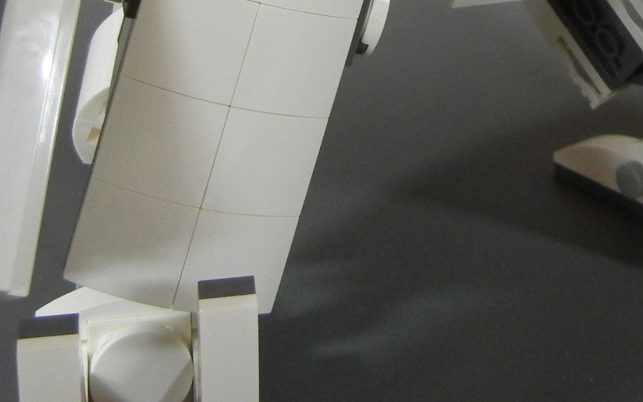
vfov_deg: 13.3
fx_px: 1647
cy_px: -146
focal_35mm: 94
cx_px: 529
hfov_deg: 21.8
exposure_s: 1/71.5
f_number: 3.5
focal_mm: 5.4
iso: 400
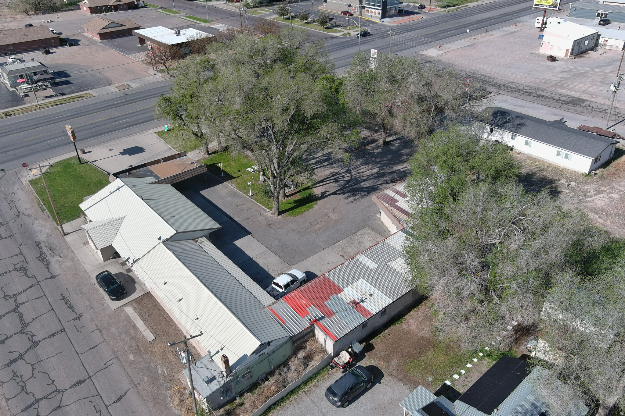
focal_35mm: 29
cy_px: 208
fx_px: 503
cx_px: 312
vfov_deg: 45.0
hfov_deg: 63.7
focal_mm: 10.13
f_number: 2.8
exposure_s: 1/1250
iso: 100
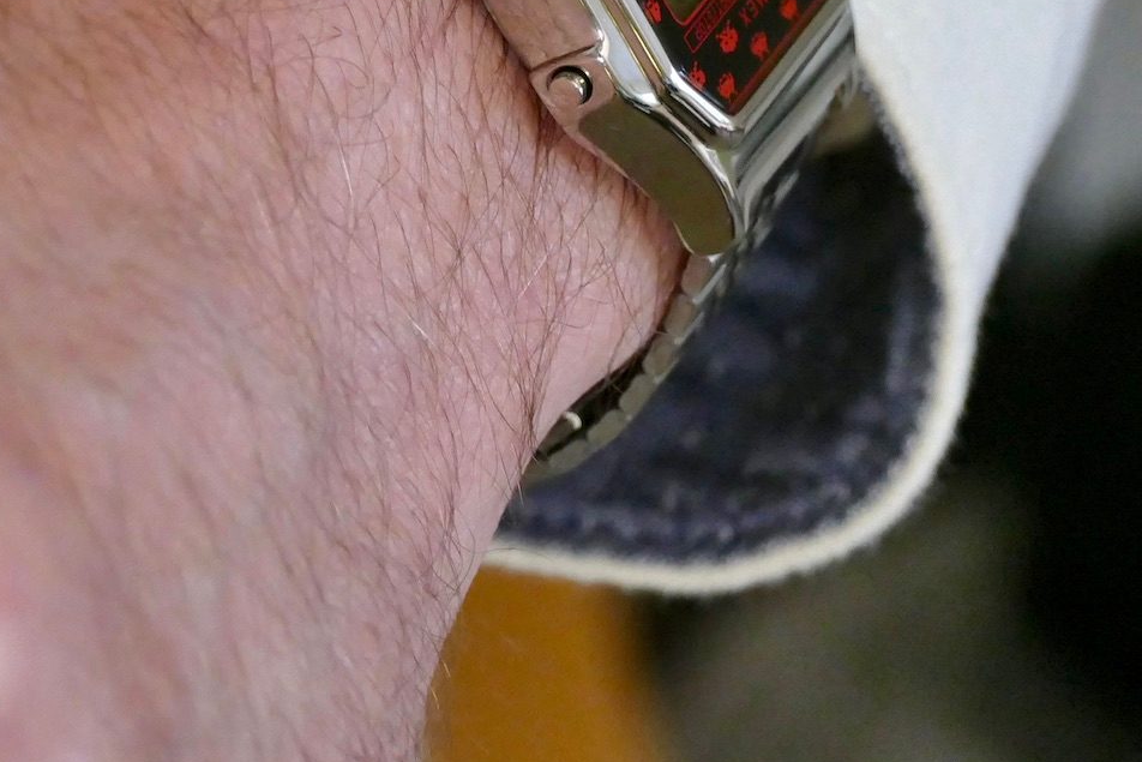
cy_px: -17
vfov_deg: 4.7
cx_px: 422
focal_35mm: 292
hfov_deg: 7.1
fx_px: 9264
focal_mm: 50.69
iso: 1600
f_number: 4.5
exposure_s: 1/60
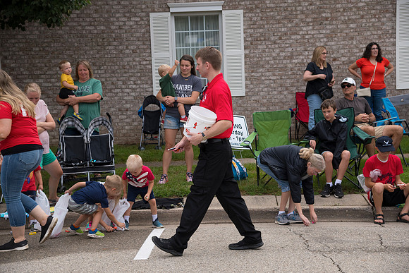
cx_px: 204
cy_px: 136
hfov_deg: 27.0
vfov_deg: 18.2
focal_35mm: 75
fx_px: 852
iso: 640
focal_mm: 75
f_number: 6.3
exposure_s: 1/1000
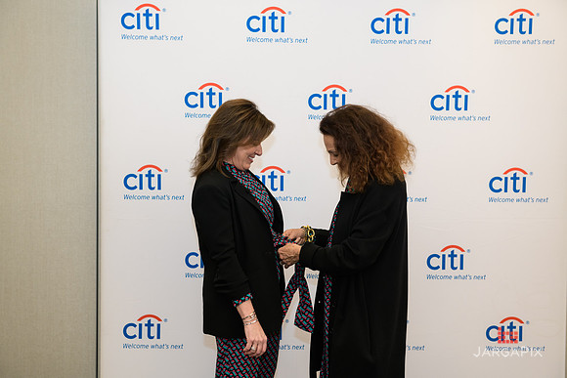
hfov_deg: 36.2
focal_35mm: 55
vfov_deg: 24.6
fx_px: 866
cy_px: 189
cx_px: 284
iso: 800
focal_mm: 55
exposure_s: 1/125
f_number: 4
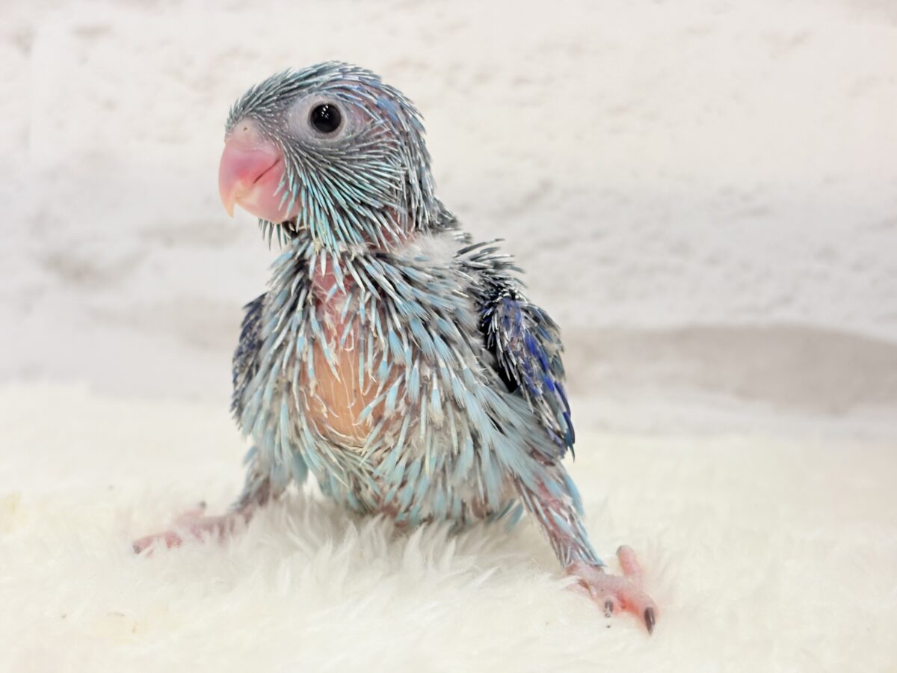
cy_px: 336
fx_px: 1347
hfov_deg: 36.8
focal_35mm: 52
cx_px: 448
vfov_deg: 28.0
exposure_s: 1/50
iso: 64
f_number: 1.6
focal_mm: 5.96
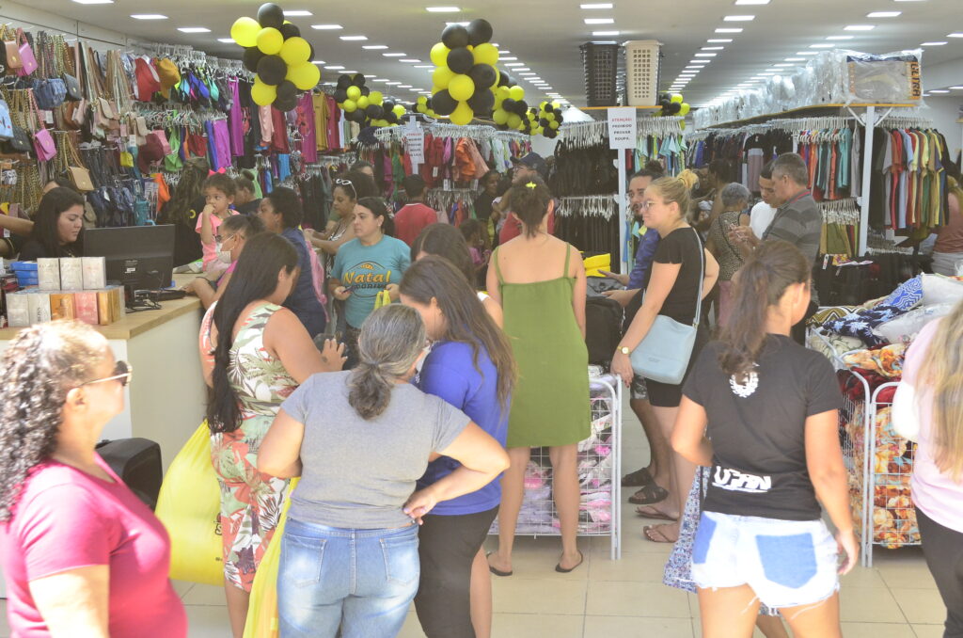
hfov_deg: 41.2
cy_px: 319
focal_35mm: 48
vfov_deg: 27.9
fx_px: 1281
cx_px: 482
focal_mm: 32
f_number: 9
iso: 1600
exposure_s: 1/160
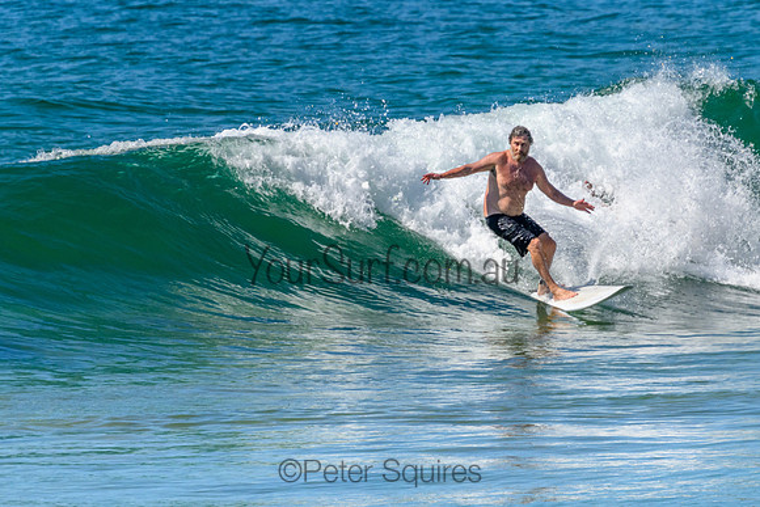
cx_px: 479
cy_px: 194
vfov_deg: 1.3
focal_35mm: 1101
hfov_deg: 1.9
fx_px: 23239
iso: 1000
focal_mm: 800
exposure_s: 1/2000
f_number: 11
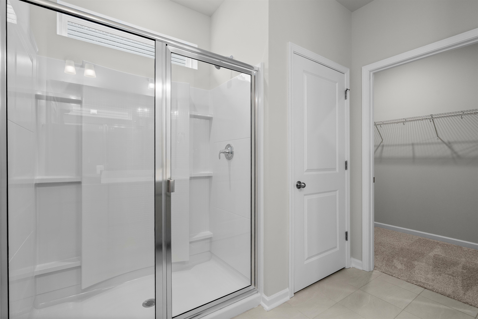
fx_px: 212
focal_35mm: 16
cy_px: 160
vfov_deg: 73.7
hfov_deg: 96.7
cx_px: 239
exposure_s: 1/15
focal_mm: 16
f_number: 8
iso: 1000
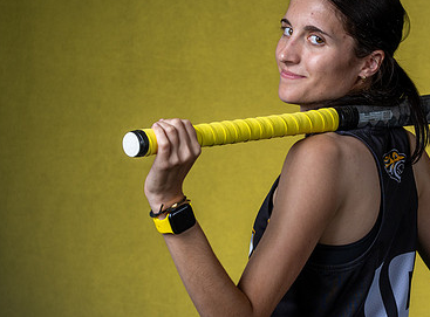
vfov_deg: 9.5
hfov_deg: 12.8
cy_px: 154
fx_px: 1902
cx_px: 372
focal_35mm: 154
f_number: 8
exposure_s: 1/200
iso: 100
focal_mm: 70
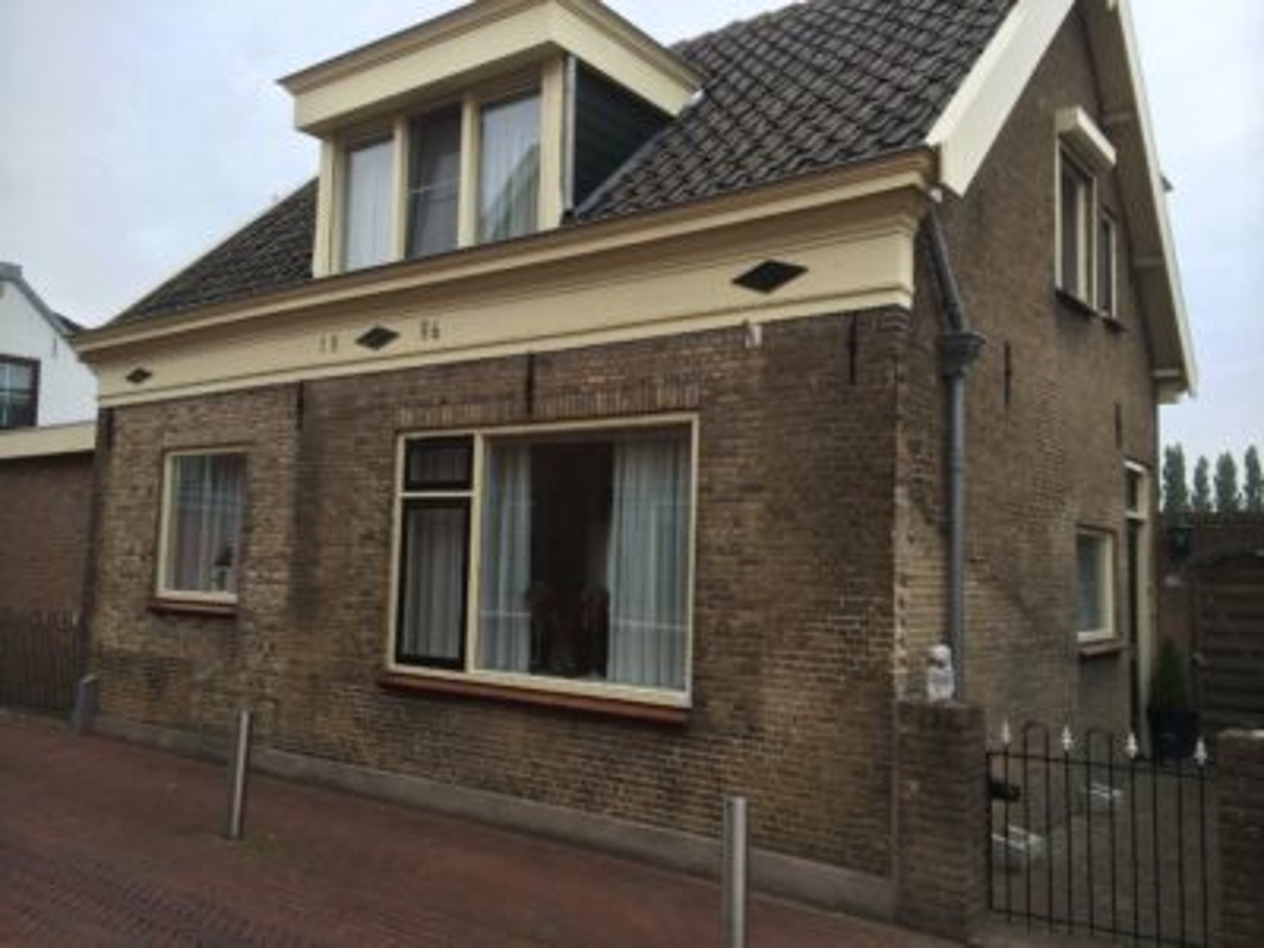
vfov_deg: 46.8
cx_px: 632
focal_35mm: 30
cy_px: 474
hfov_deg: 60.0
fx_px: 1095
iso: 32
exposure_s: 1/247
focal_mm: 4.12
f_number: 2.2
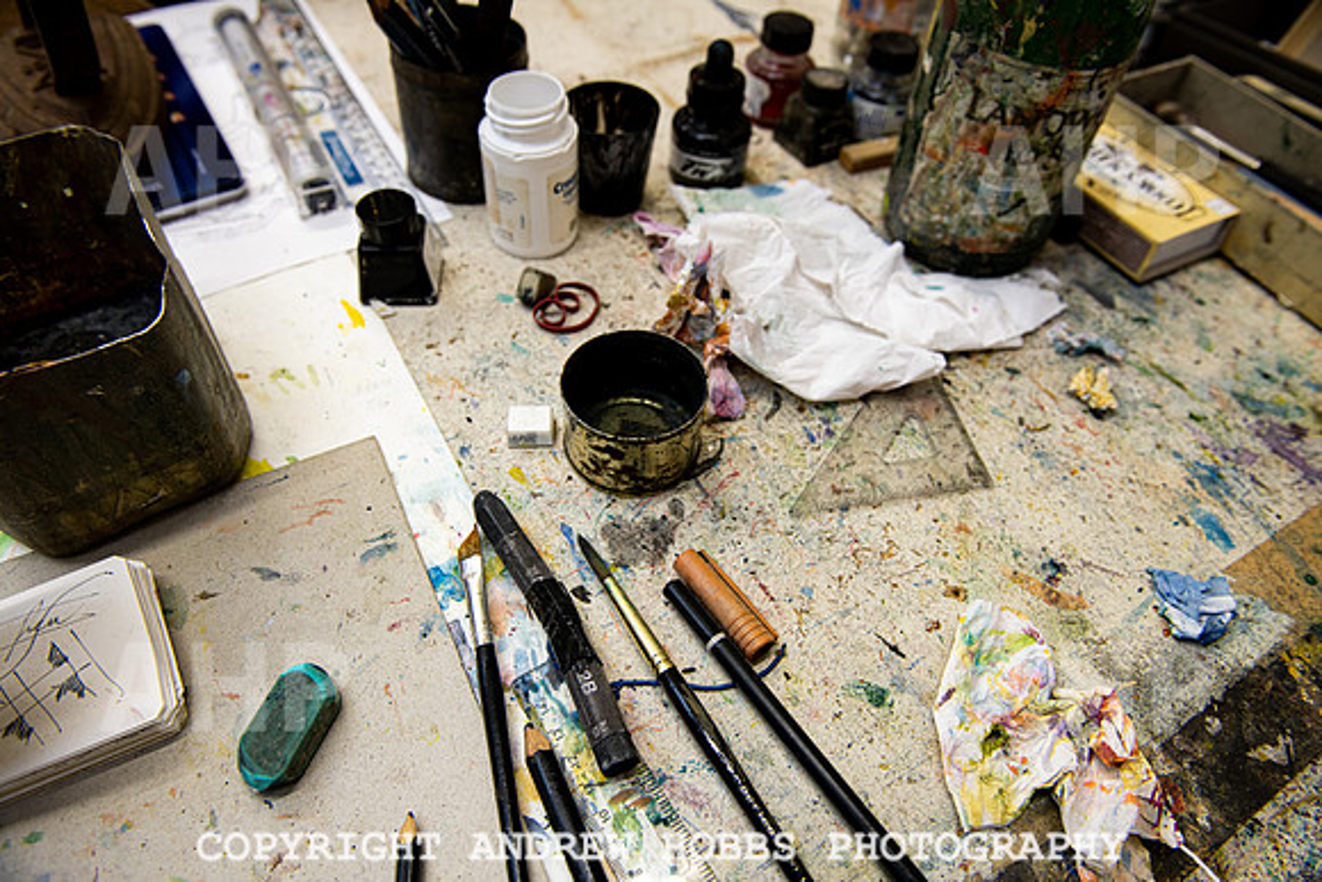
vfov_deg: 53.2
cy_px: 441
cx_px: 661
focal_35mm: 24
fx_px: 881
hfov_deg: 73.7
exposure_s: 1/5
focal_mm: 24
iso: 64
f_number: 5.6
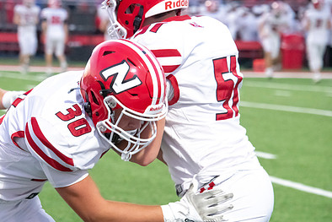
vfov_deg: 5.2
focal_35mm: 265
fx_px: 2445
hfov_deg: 7.8
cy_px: 142
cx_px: 89
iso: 10000
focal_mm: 180
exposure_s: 1/320
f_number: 7.1
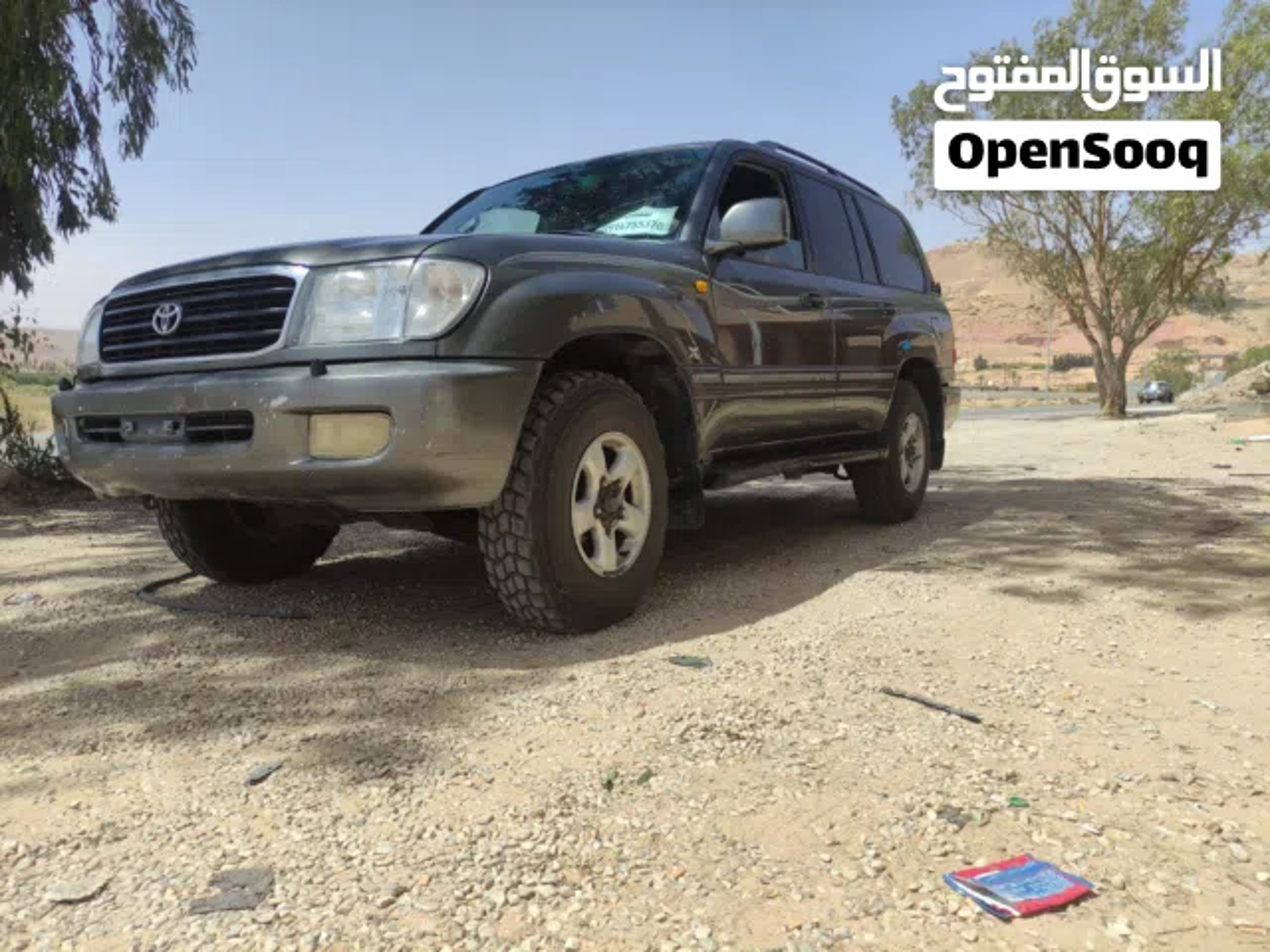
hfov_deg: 69.4
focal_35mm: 25
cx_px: 635
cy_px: 476
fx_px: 917
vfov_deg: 54.9
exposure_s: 1/1473
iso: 100
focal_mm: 5.43
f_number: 1.89
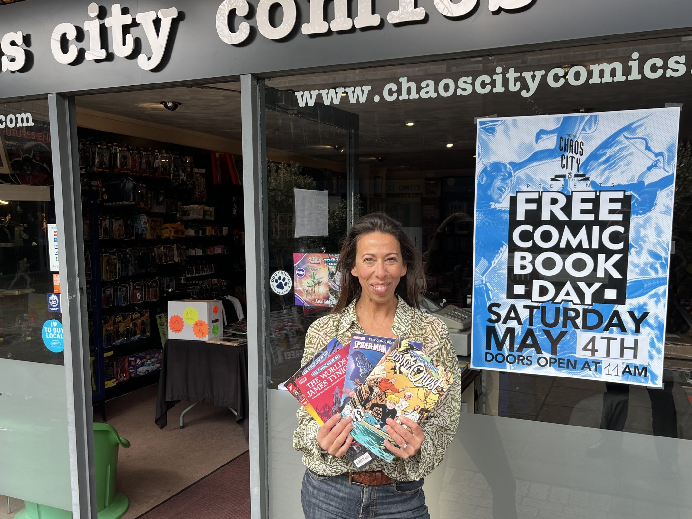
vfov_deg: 45.4
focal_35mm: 31
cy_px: 284
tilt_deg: -8.7
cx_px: 360
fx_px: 620
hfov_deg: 58.3
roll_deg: +0.7
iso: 50
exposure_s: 1/668
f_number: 1.6
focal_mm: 5.1
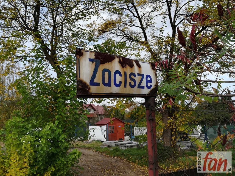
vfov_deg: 53.1
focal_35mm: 26
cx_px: 118
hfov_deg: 67.3
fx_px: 177
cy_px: 88
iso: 50
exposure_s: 1/330
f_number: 2.2
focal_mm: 3.83
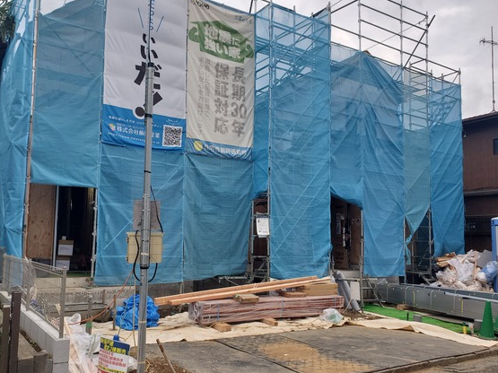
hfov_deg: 59.9
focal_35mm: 30
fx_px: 431
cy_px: 206
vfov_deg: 46.7
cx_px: 228
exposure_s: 1/796
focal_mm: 4.3
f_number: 2.4
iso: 50
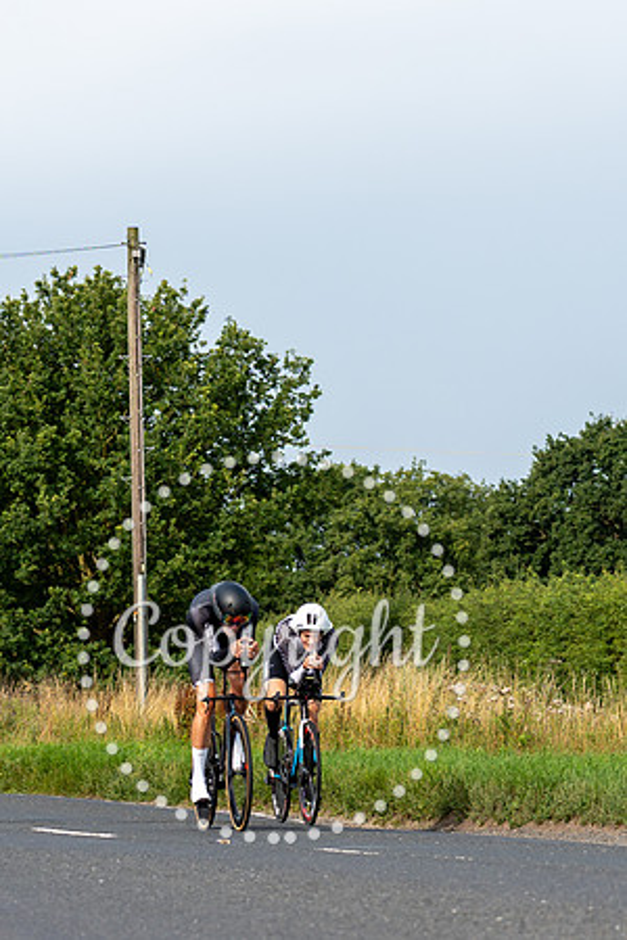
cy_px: 818
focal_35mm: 204
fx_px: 5326
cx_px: 267
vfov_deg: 10.0
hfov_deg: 6.7
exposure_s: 1/640
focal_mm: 73
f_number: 4
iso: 125
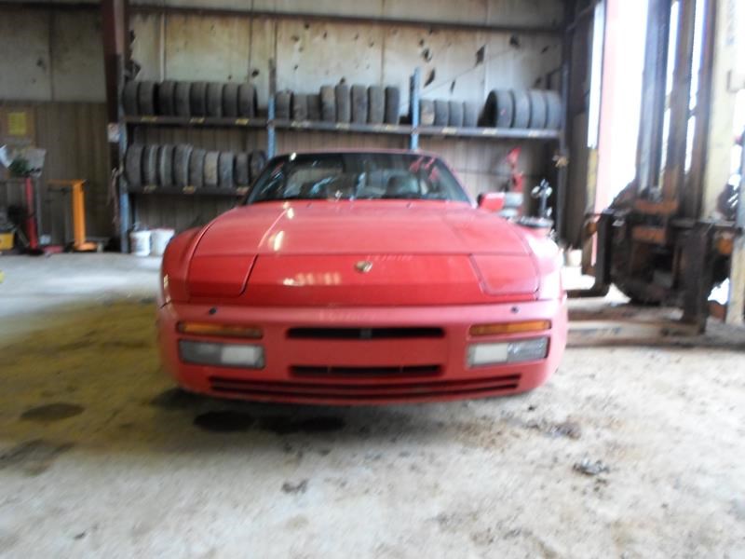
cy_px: 280
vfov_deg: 54.9
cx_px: 372
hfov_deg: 69.4
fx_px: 538
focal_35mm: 25
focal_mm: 4.5
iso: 240
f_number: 2.5
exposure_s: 1/30
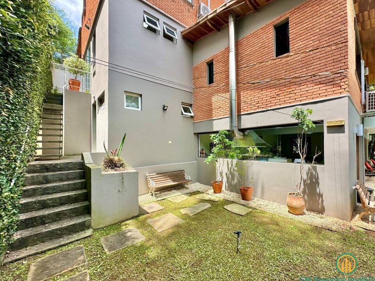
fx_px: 162
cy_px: 145
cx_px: 200
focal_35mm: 15
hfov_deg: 98.0
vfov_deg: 81.7
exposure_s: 1/463
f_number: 2.2
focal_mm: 2.22
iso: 40
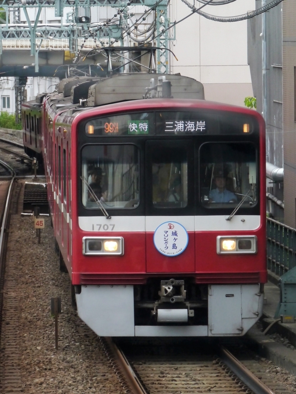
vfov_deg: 11.8
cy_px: 197
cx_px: 148
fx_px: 1914
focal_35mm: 168
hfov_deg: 8.8
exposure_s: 1/640
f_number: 7.1
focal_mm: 84
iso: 800
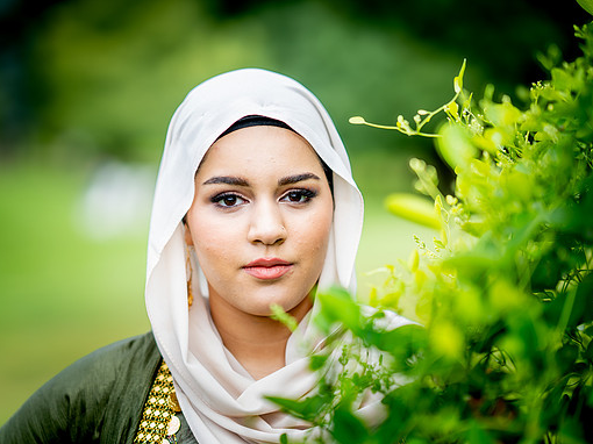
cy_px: 224
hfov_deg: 21.1
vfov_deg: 15.9
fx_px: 1592
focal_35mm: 93
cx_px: 278
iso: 100
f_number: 1.4
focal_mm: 85
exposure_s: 1/2500
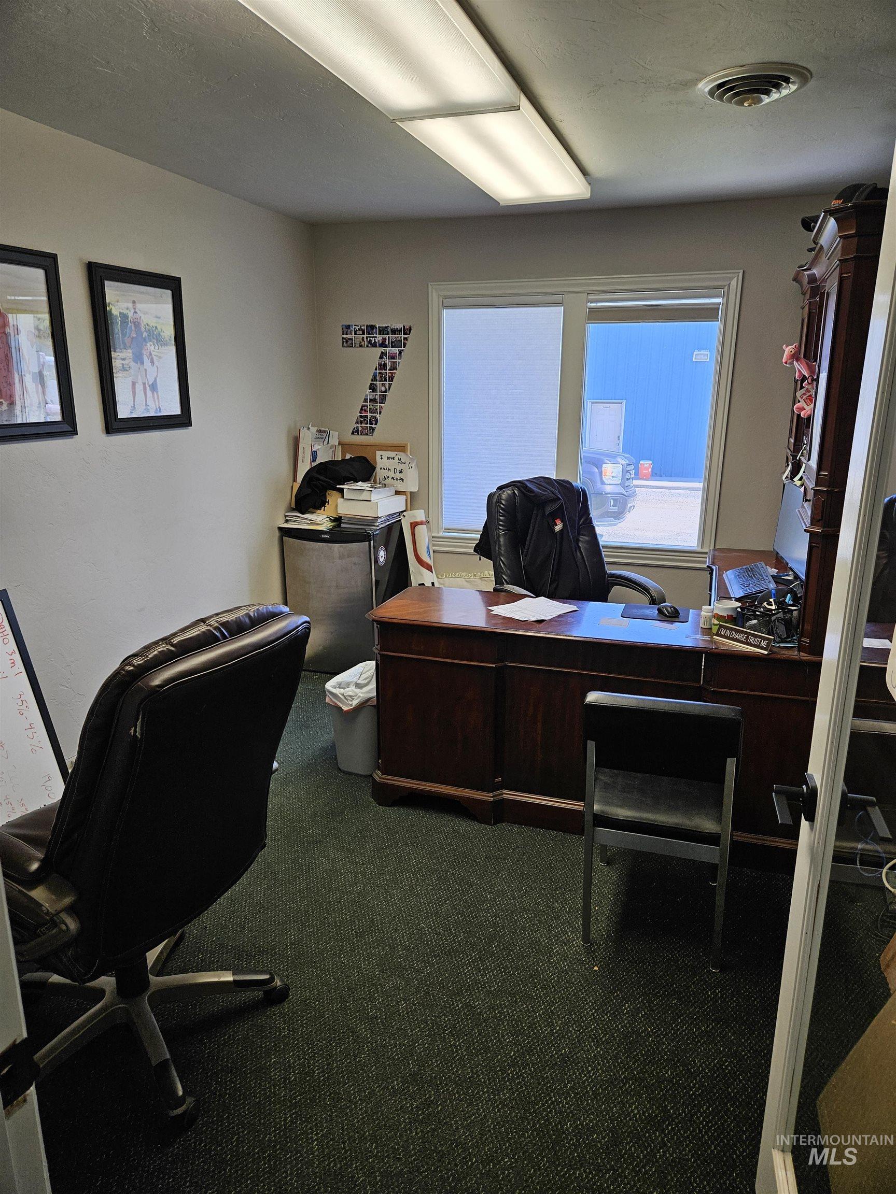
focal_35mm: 23
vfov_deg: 73.9
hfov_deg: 58.9
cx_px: 448
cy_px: 597
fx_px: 794
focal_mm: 5.4
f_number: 1.8
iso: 64
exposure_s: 1/180
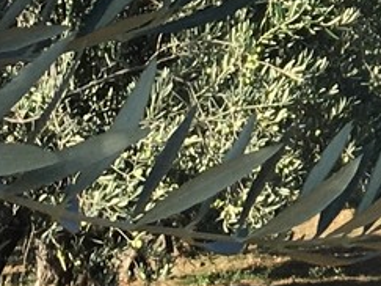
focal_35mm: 229
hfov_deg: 8.1
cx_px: 844
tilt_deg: +10.9
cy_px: -344
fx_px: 2519
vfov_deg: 6.3
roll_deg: -3.1
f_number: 2.2
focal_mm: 4.15
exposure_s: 1/927
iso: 25
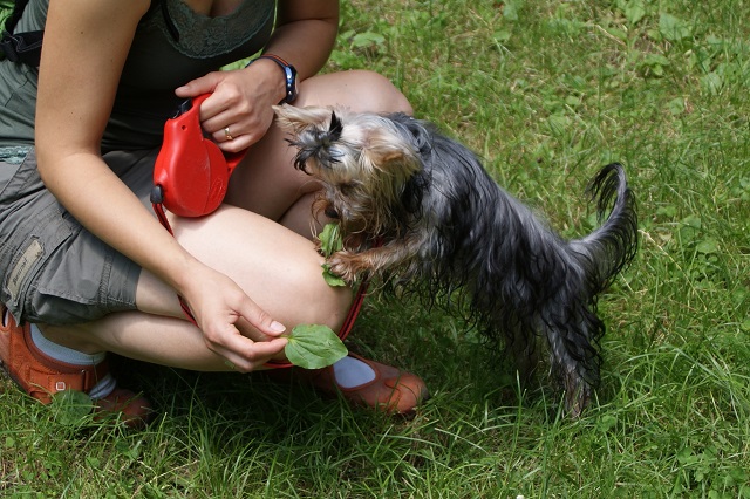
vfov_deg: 18.2
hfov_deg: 27.0
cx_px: 375
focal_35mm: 75
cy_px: 250
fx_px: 1562
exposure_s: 1/100
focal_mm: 50
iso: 100
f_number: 5.6
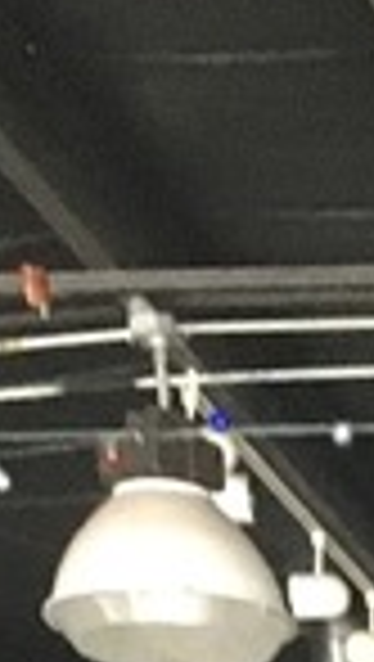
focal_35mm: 232
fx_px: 4079
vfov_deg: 7.6
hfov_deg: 4.8
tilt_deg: -5.1
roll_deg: +1.6
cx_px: 1455
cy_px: 2265
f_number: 2.2
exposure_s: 1/15
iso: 200
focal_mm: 4.15
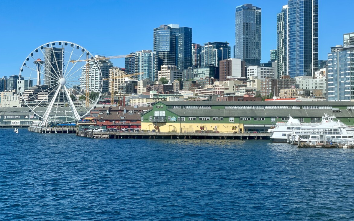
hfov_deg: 36.3
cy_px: 94
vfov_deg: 23.1
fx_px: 540
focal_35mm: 56
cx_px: 176
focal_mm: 6
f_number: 2
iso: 32
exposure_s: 1/1410
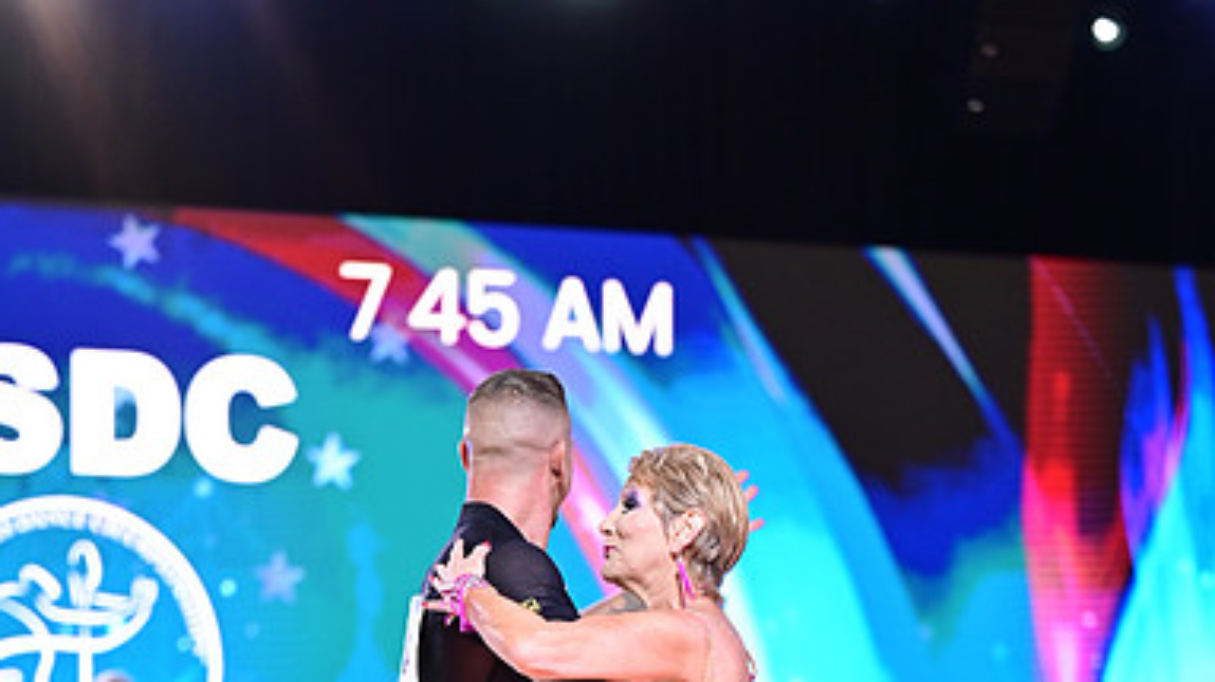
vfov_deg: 7.6
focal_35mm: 157
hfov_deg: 13.7
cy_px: 895
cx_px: 609
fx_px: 5056
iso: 1600
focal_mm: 99
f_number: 2.8
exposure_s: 1/320
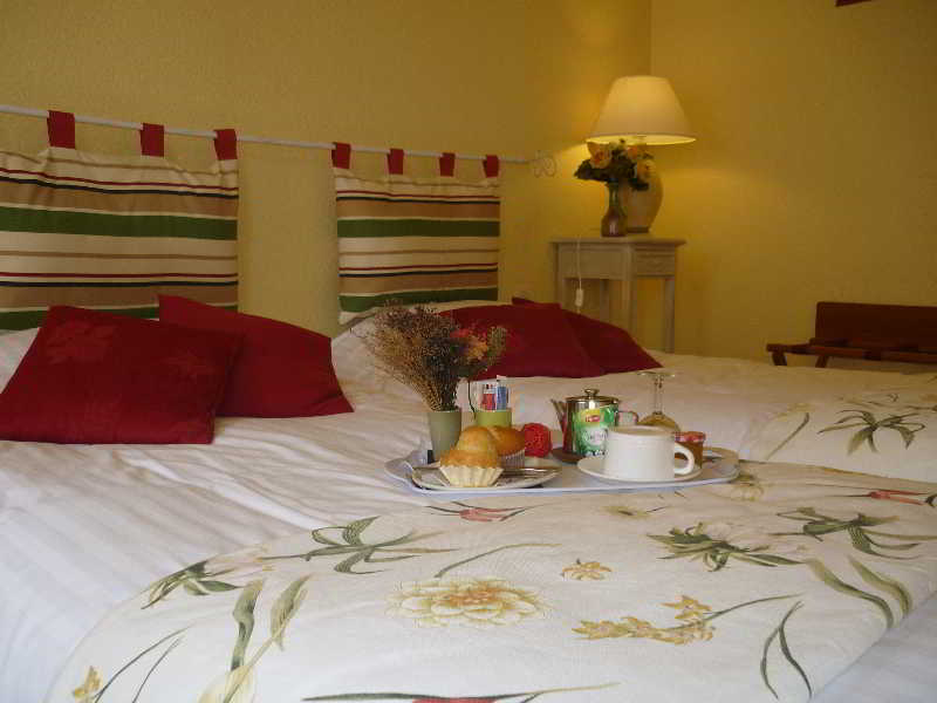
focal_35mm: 31
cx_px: 468
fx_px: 839
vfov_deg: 45.4
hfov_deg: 58.4
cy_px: 352
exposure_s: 1/30
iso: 100
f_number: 2.8
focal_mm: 5.5
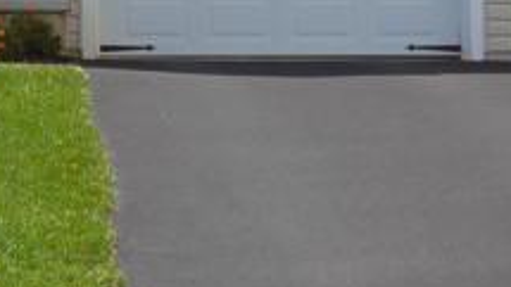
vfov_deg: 5.6
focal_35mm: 202
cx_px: 46
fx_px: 2737
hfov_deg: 10.6
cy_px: -593
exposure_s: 1/200
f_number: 9
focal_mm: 24
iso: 100
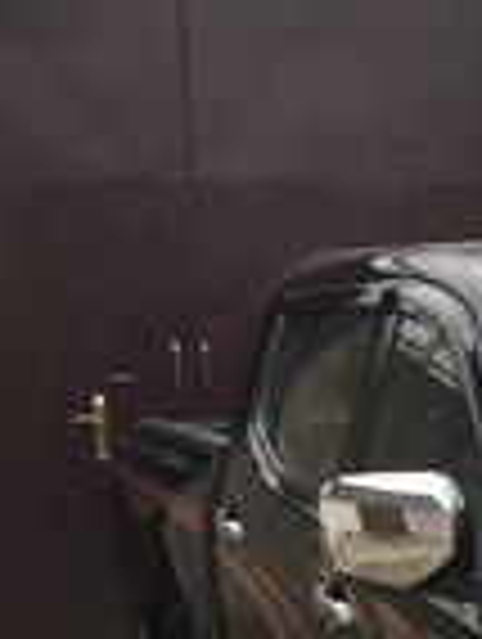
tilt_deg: -11.1
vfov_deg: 18.6
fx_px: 1870
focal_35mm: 101
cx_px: 617
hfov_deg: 14.1
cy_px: 711
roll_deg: +1.5
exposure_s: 1/599
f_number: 2.2
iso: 32
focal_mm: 4.15
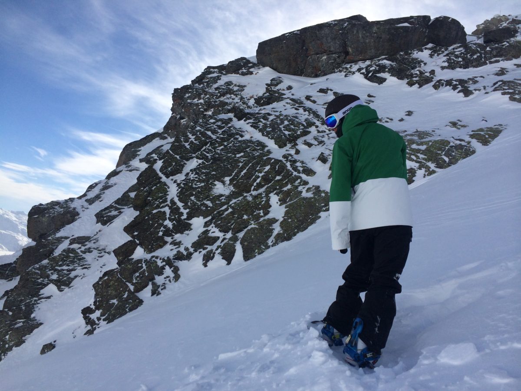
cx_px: 260
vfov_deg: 46.8
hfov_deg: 60.0
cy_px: 196
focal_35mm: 30
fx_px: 452
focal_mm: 4.12
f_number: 2.2
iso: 40
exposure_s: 1/4115
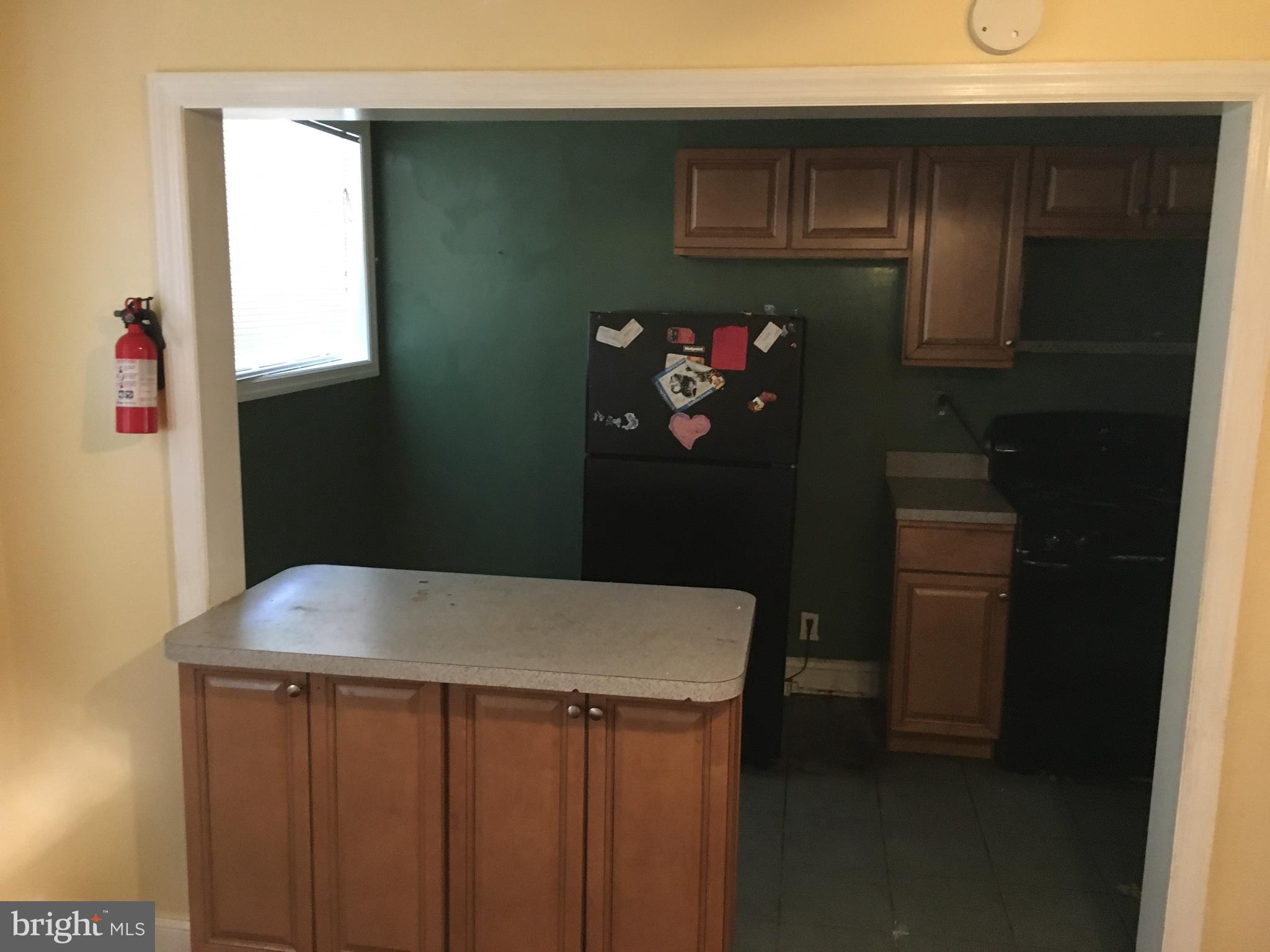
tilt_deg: -9.1
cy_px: 476
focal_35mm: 29
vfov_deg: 48.2
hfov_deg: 61.7
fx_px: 1064
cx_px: 635
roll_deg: -1.5
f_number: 2.2
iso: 250
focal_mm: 4.15
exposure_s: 1/15
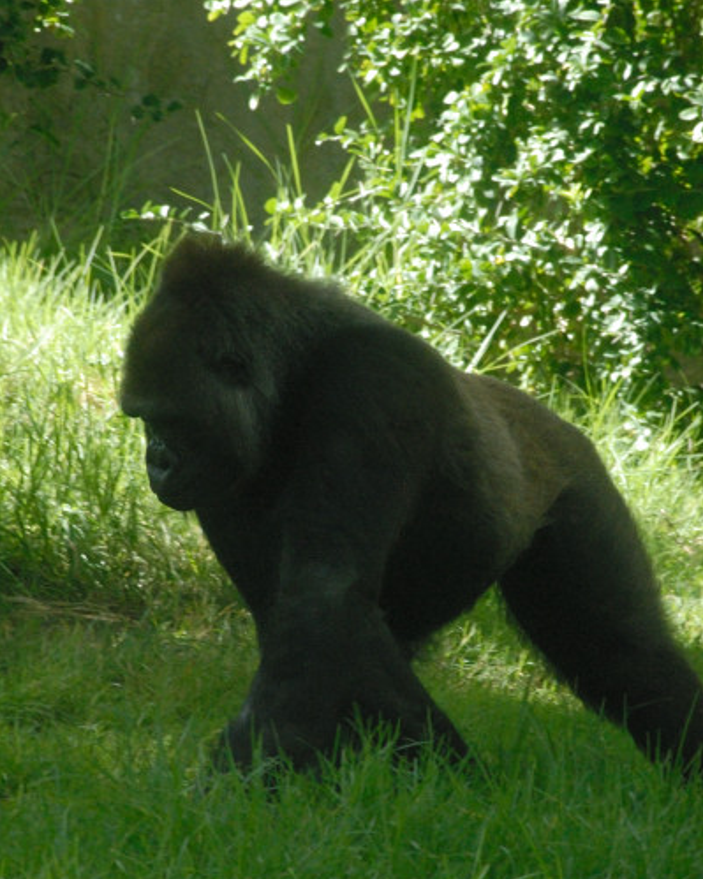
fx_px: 9704
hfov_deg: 4.1
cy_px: 486
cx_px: 352
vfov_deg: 5.2
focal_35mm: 373
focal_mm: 220
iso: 1600
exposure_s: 1/125
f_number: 19
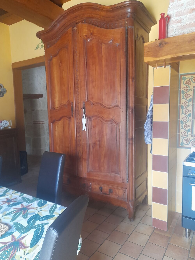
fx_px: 188
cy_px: 130
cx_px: 98
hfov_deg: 54.9
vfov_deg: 69.4
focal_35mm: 25
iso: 320
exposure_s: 1/33
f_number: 2
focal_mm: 4.6
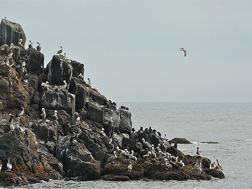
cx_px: 126
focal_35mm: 244
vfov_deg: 6.1
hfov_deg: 8.1
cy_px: 94
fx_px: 1777
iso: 100
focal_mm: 40
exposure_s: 1/250
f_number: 4.5
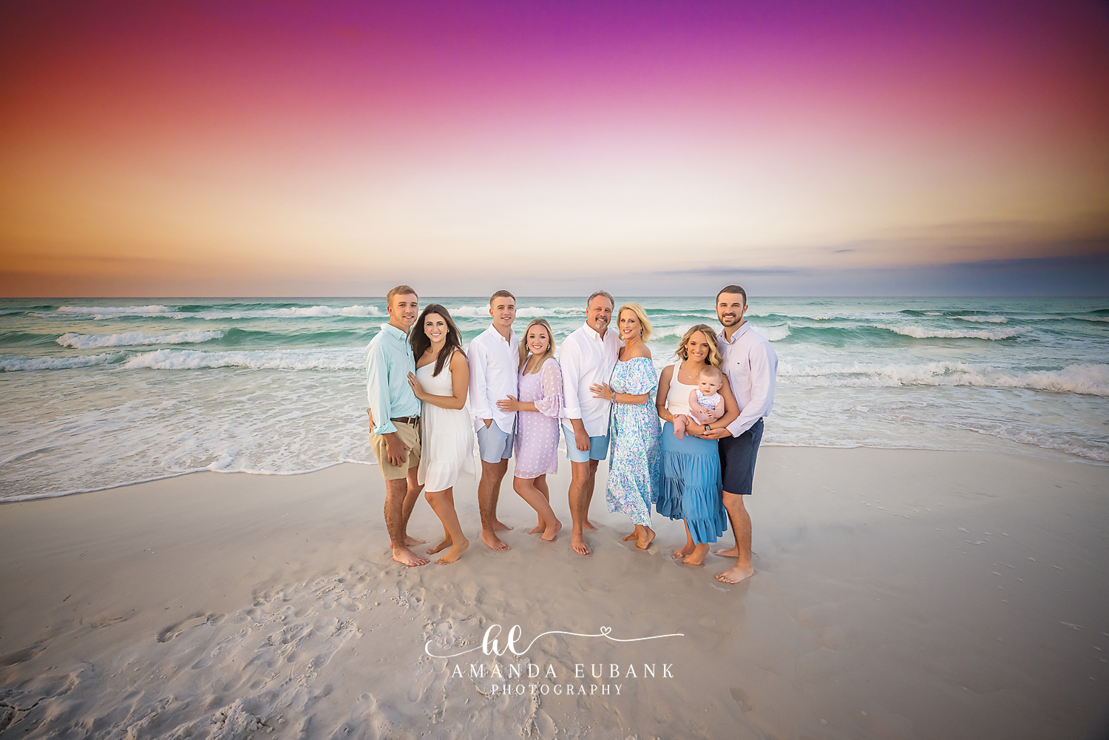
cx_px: 554
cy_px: 370
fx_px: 431
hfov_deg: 104.3
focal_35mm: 14
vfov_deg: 81.2
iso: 1000
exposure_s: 1/2000
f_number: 2.8
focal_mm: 14
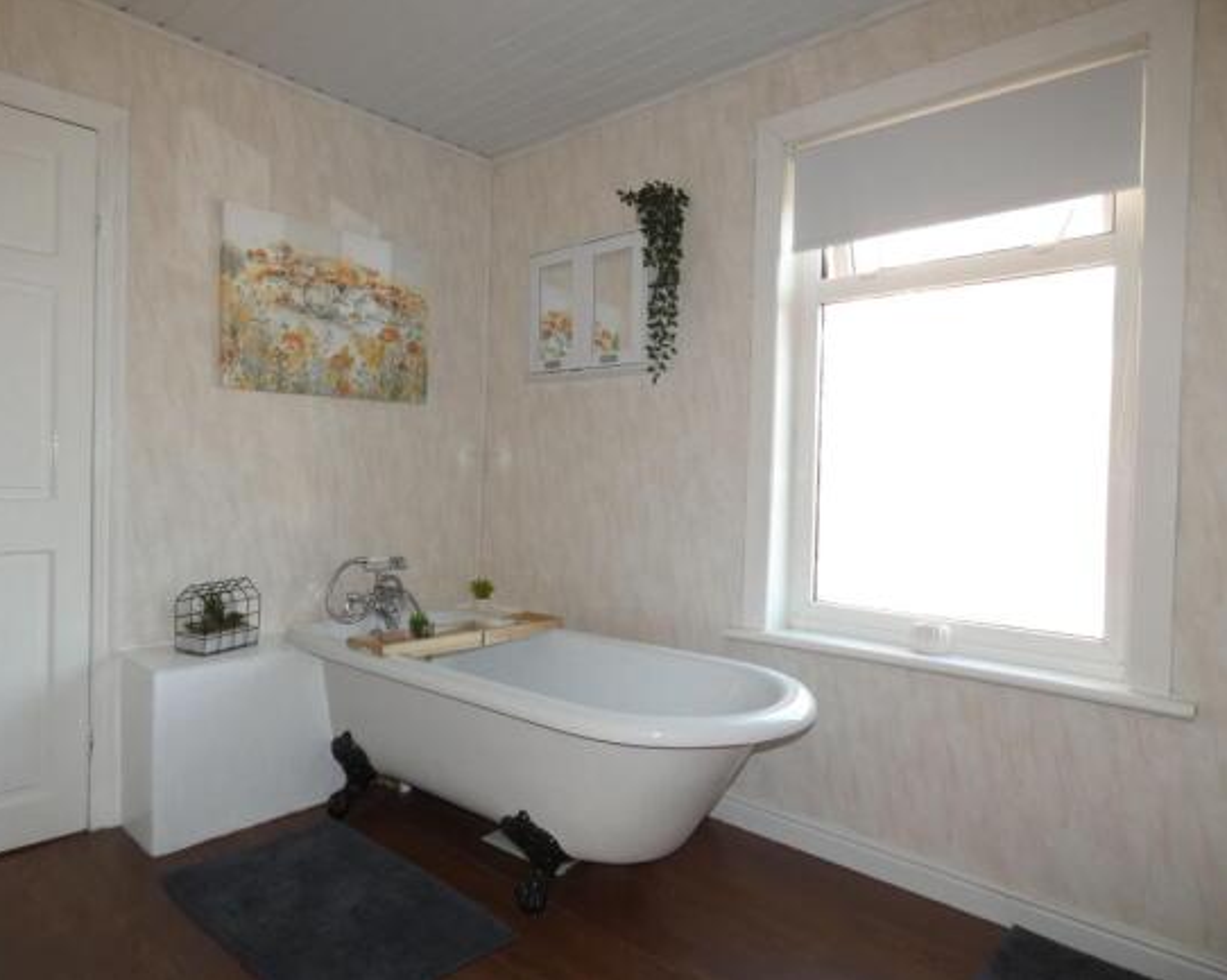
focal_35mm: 21
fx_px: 762
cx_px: 574
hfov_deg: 77.6
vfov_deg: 65.5
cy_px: 490
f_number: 2.8
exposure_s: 1/60
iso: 200
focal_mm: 3.6
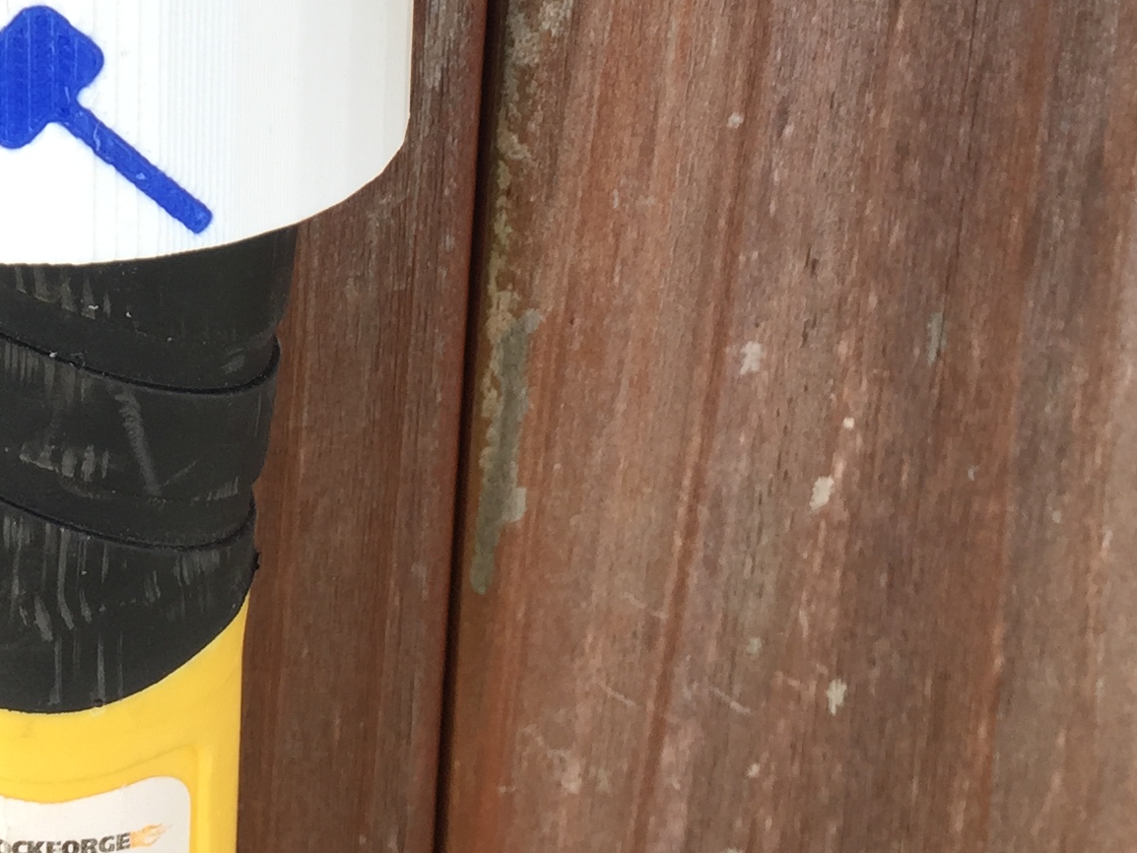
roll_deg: -0.7
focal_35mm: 82
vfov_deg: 17.2
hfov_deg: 23.0
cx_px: 42
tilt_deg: -17.7
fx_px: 2694
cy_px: -147
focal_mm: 4.15
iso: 32
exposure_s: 1/198
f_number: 2.2
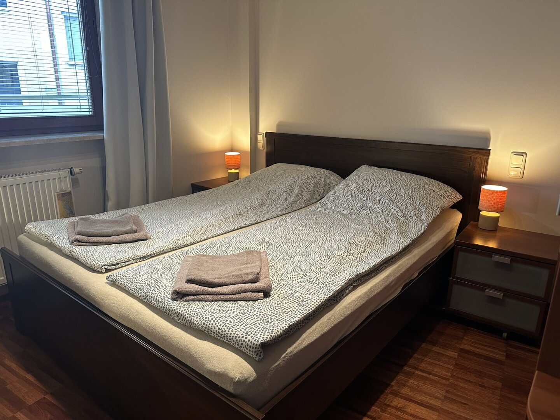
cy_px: 210
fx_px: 388
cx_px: 280
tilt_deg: -15.3
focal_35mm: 24
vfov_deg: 56.8
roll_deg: -0.9
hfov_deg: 71.6
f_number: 1.78
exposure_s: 1/100
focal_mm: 6.86
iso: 200
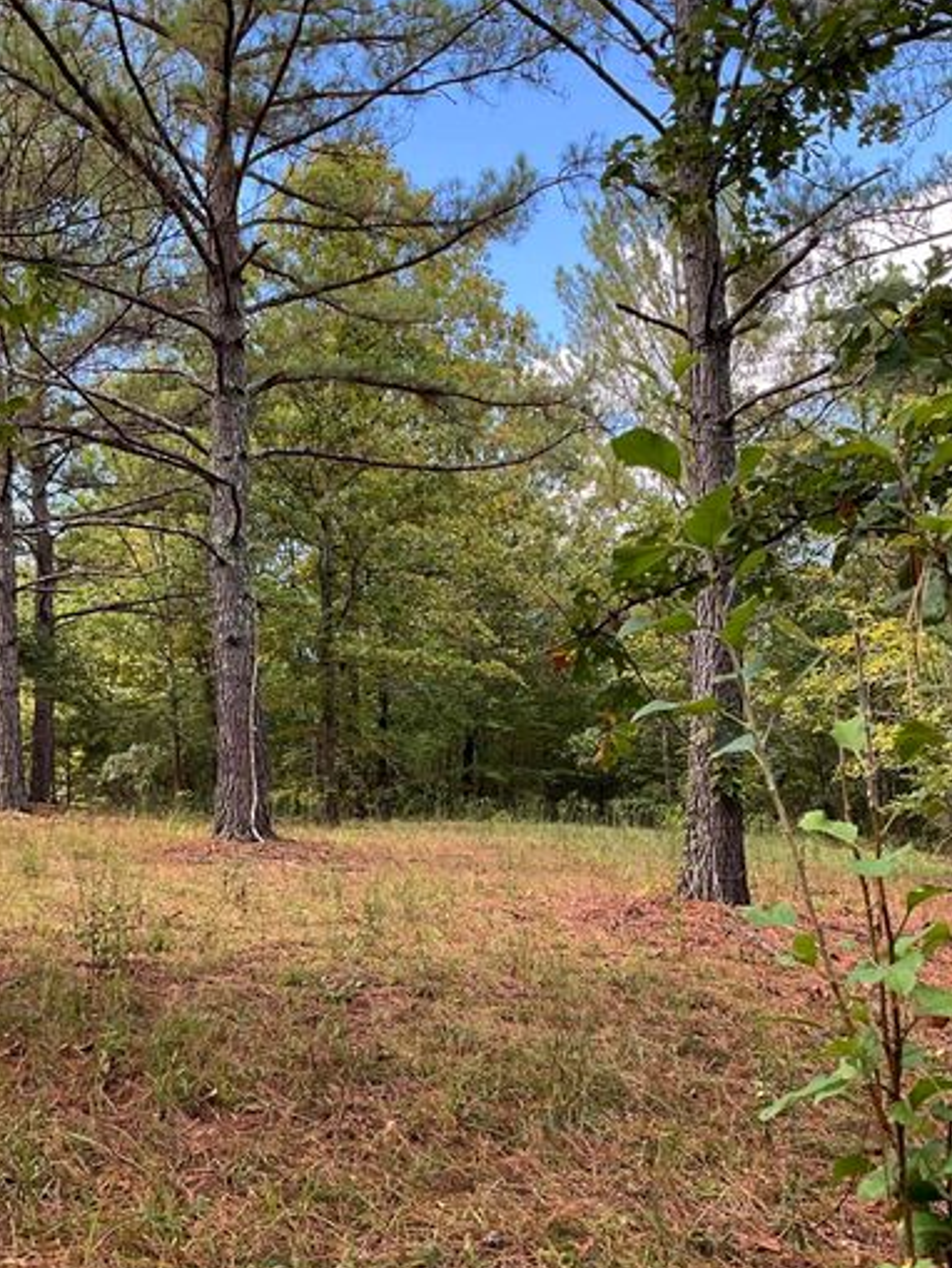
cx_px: 501
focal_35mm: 38
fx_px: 1393
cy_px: 696
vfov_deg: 48.9
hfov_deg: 37.7
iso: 25
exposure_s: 1/171
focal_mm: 3
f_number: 1.8
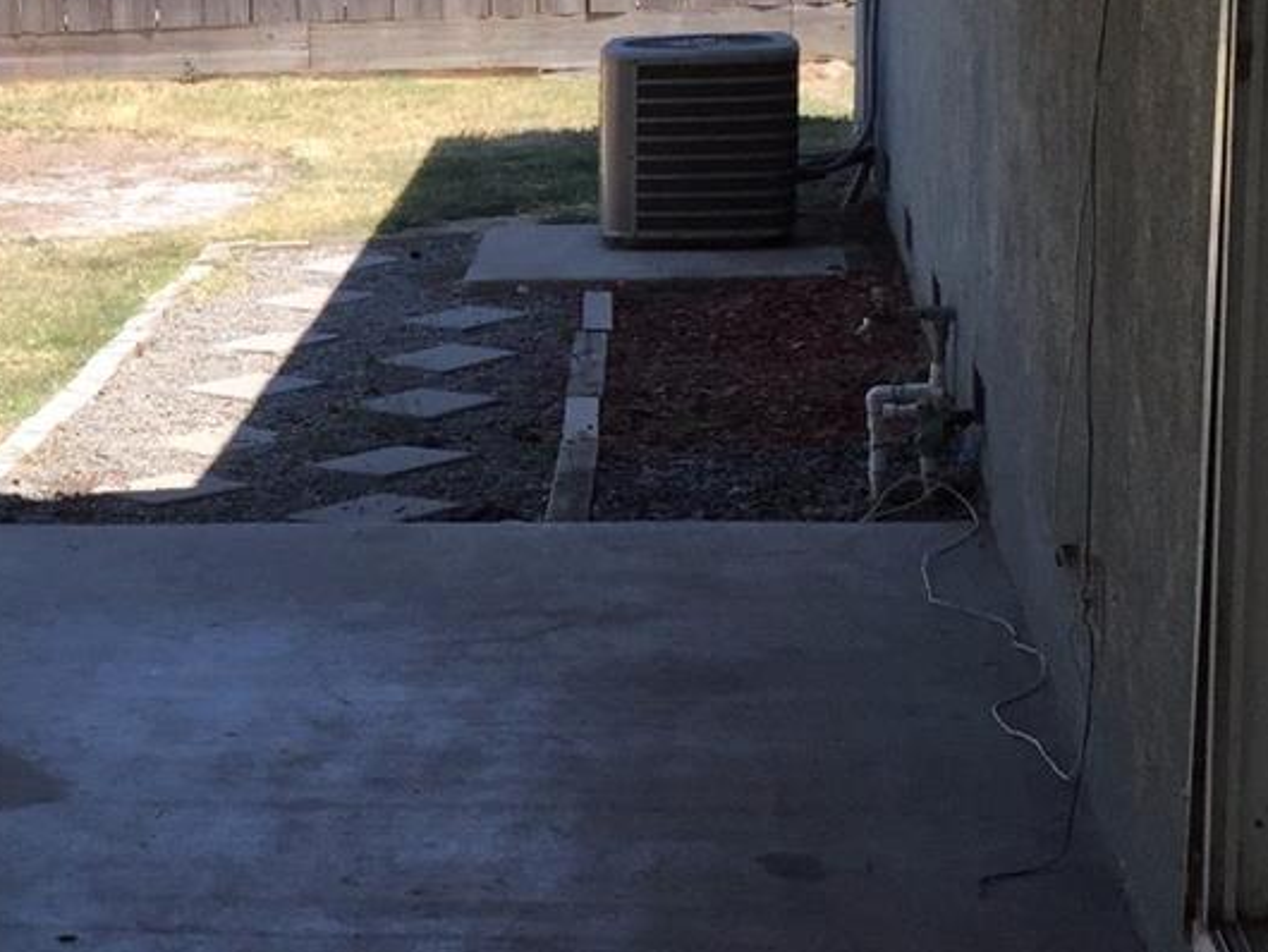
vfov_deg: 18.0
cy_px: 476
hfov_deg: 22.6
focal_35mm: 82
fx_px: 3005
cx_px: -98
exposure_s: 1/1464
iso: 50
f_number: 2.2
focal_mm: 4.15
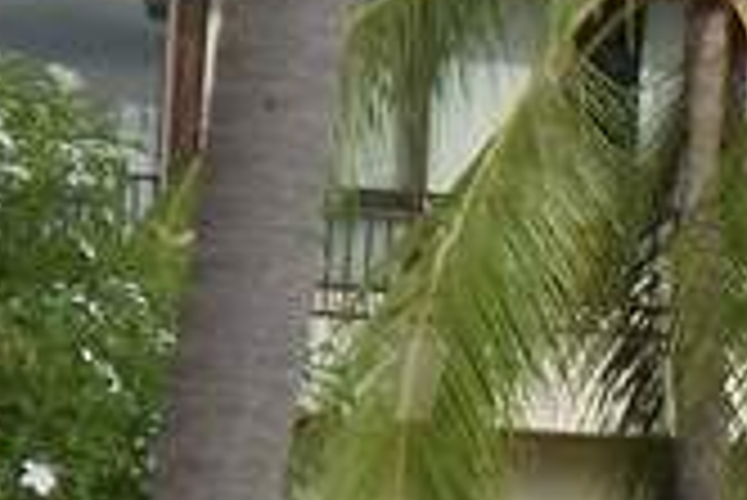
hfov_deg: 3.9
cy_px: 851
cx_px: 1728
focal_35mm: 526
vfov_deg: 2.6
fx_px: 10924
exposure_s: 1/200
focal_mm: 18.8
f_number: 5.9
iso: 80
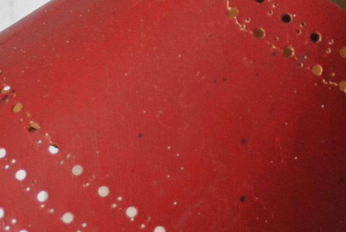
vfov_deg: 6.0
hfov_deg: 8.9
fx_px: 2213
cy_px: 38
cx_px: 374
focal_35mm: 230
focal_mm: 34
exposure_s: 1/100
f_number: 5
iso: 200
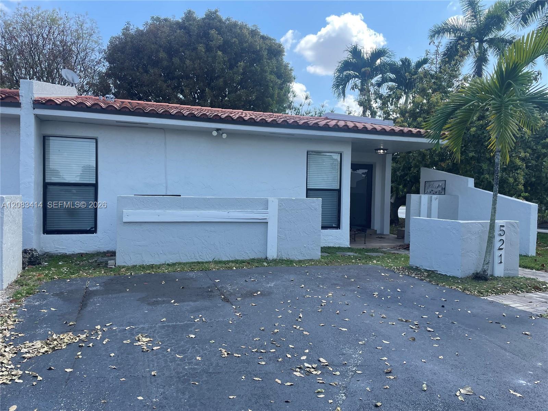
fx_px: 412
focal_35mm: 26
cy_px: 206
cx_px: 274
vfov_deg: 53.1
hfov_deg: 67.3
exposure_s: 1/1114
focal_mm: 4.2
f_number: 1.6
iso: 32
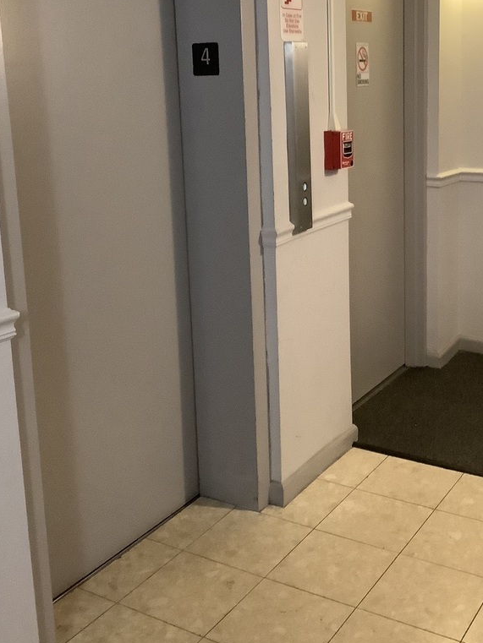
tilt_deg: -9.7
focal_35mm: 44
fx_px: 818
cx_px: 299
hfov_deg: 32.7
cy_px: 231
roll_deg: +1.1
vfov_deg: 42.5
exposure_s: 1/30
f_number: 2.4
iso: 400
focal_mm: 3.3
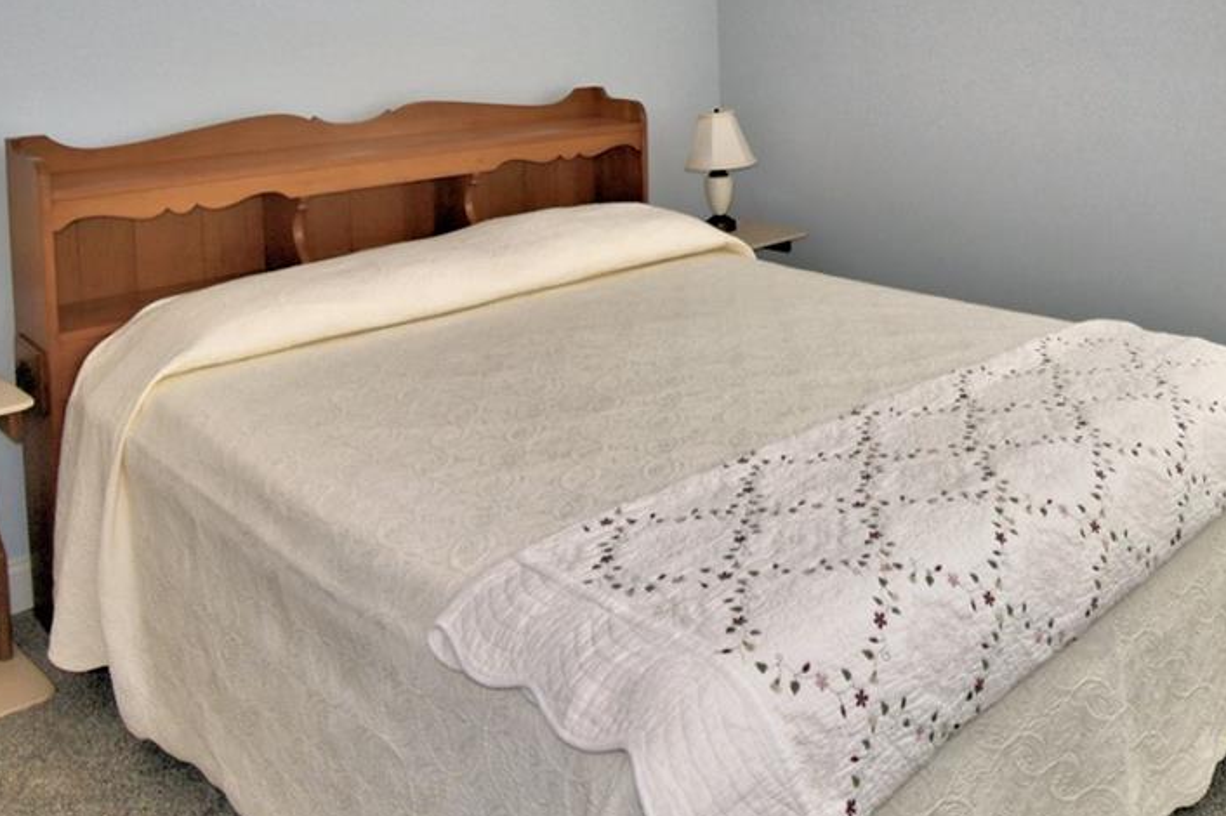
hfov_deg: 53.9
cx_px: 879
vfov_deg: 36.1
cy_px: 57
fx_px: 1157
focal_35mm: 34
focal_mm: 10
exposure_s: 1/100
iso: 100
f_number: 4.5
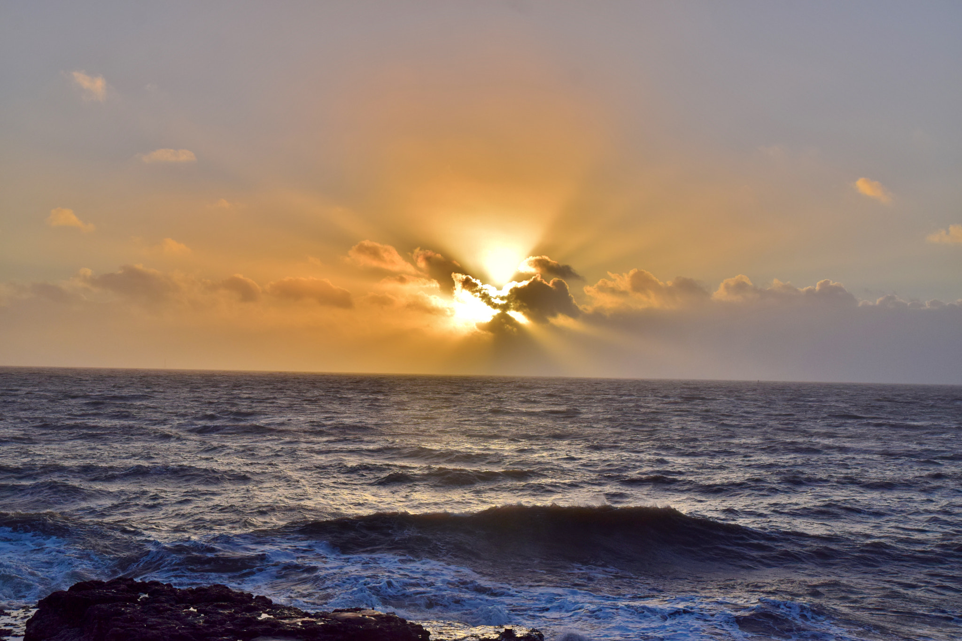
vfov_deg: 31.9
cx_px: 481
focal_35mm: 42
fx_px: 1122
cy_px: 320
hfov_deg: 46.4
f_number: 9.5
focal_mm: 28
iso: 200
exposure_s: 1/1000
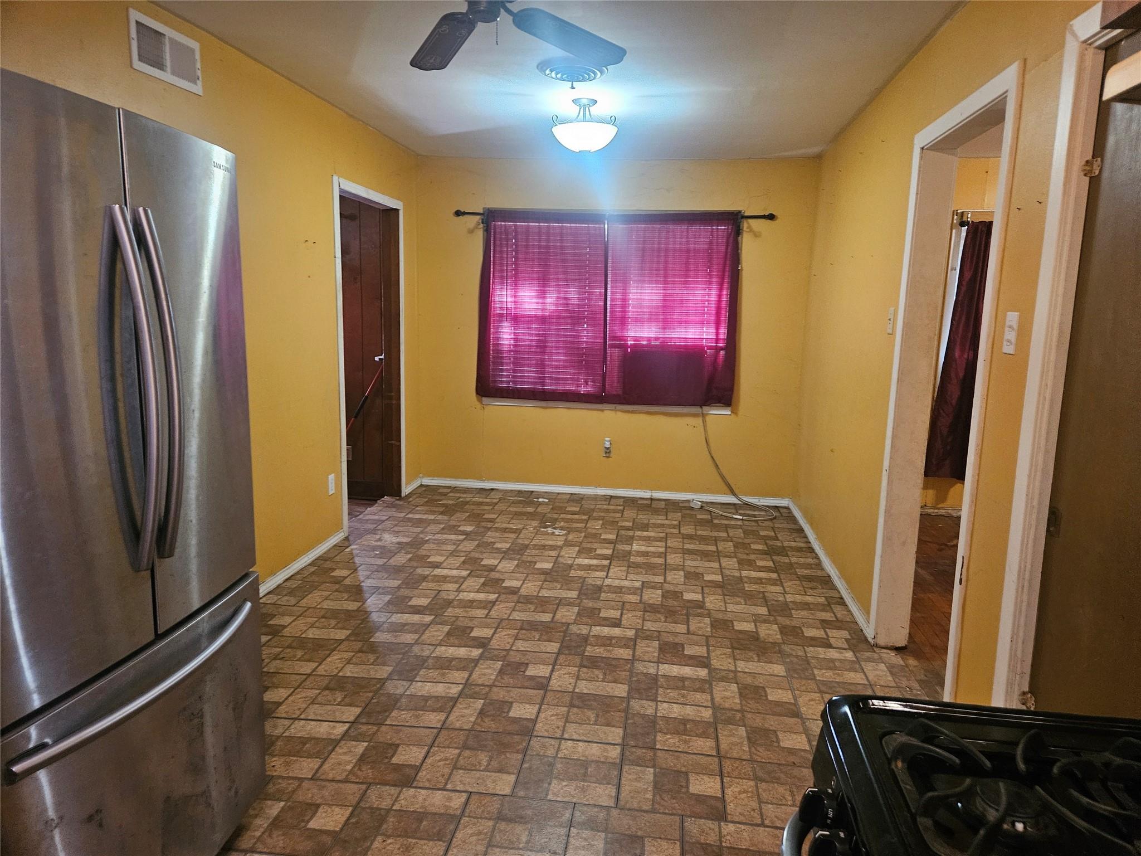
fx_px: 758
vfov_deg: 58.9
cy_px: 428
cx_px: 570
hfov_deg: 73.9
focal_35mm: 23
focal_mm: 5.4
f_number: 1.8
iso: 500
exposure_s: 1/40
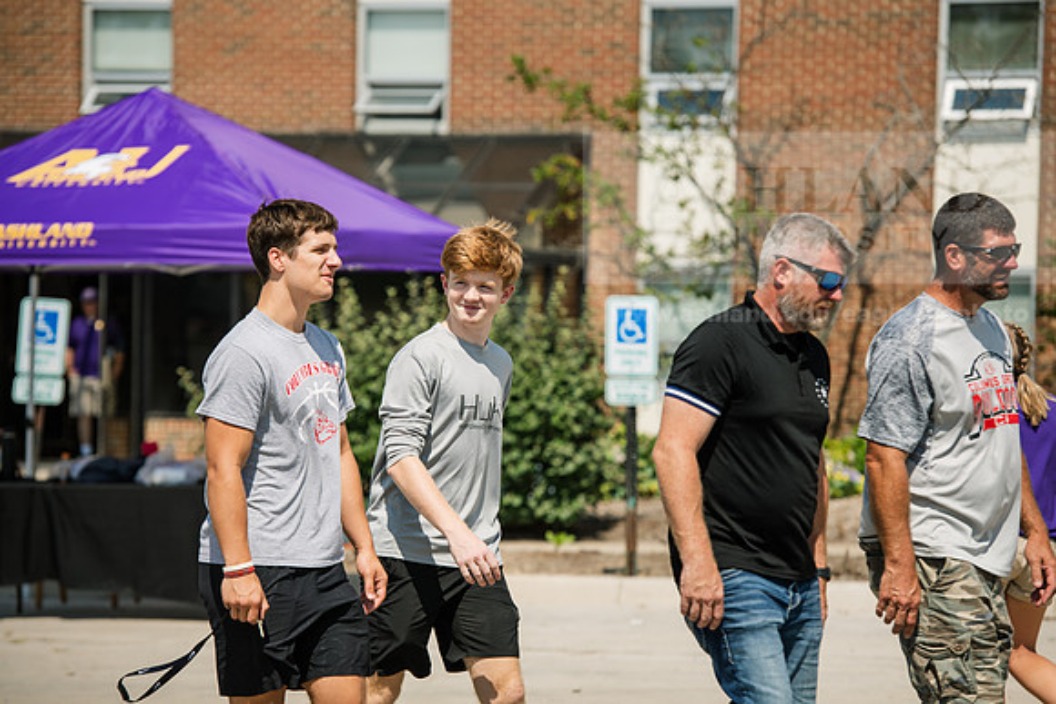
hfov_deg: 12.8
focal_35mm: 160
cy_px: 352
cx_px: 528
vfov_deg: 8.6
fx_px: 4694
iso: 64
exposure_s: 1/640
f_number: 4.5
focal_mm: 160
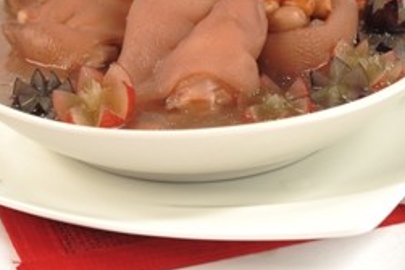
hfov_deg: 14.4
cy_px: 40
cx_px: 176
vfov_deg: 9.5
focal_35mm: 143
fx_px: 1608
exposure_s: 1/125
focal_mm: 80
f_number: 8
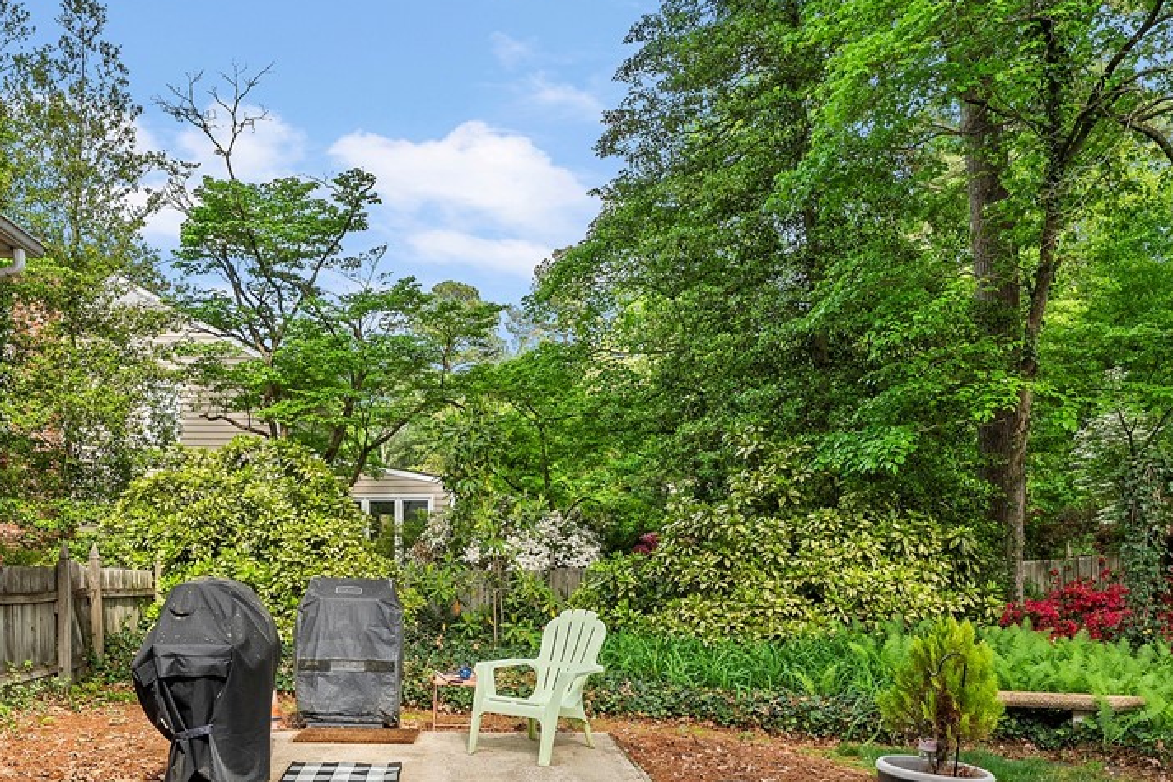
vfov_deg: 40.4
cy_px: 545
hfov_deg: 58.2
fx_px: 1043
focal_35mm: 32
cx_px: 464
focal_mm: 21
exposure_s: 1/125
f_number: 8
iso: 800
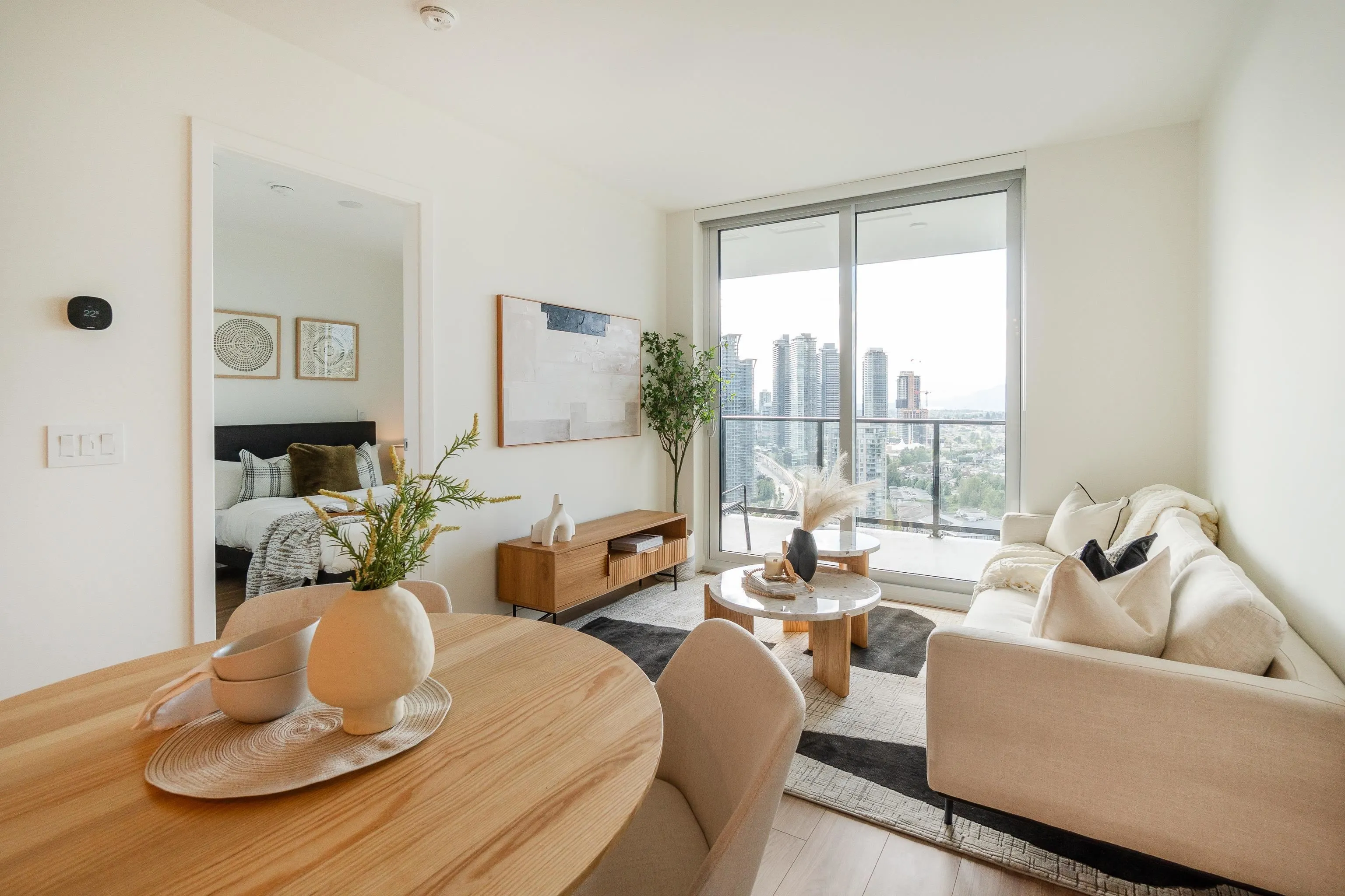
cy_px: 448
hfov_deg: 100.4
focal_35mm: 15
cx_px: 672
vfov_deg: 77.3
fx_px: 560
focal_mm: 10
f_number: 8
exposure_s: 1/50
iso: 200
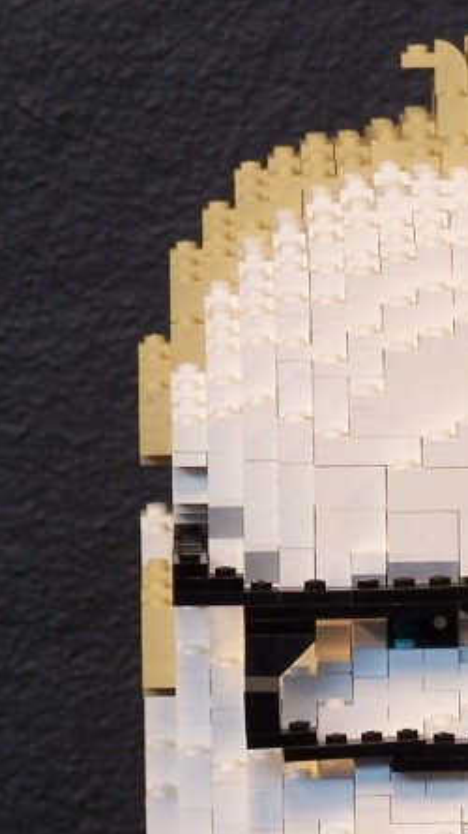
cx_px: 584
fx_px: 7088
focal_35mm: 321
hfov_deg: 3.8
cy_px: 789
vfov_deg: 6.7
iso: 80
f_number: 3.2
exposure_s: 1/3
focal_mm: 21.2
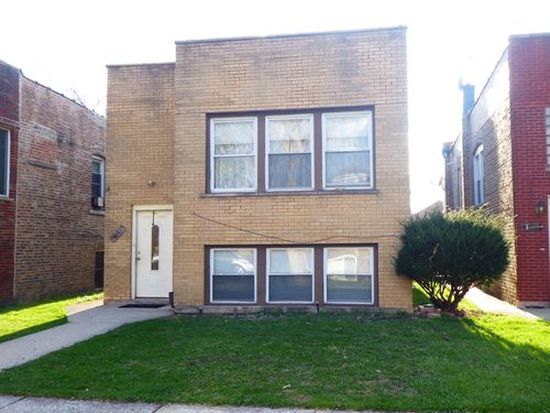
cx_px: 275
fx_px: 588
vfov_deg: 38.7
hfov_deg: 50.1
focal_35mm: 37
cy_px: 206
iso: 80
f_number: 3.7
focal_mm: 6.7
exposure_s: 1/100
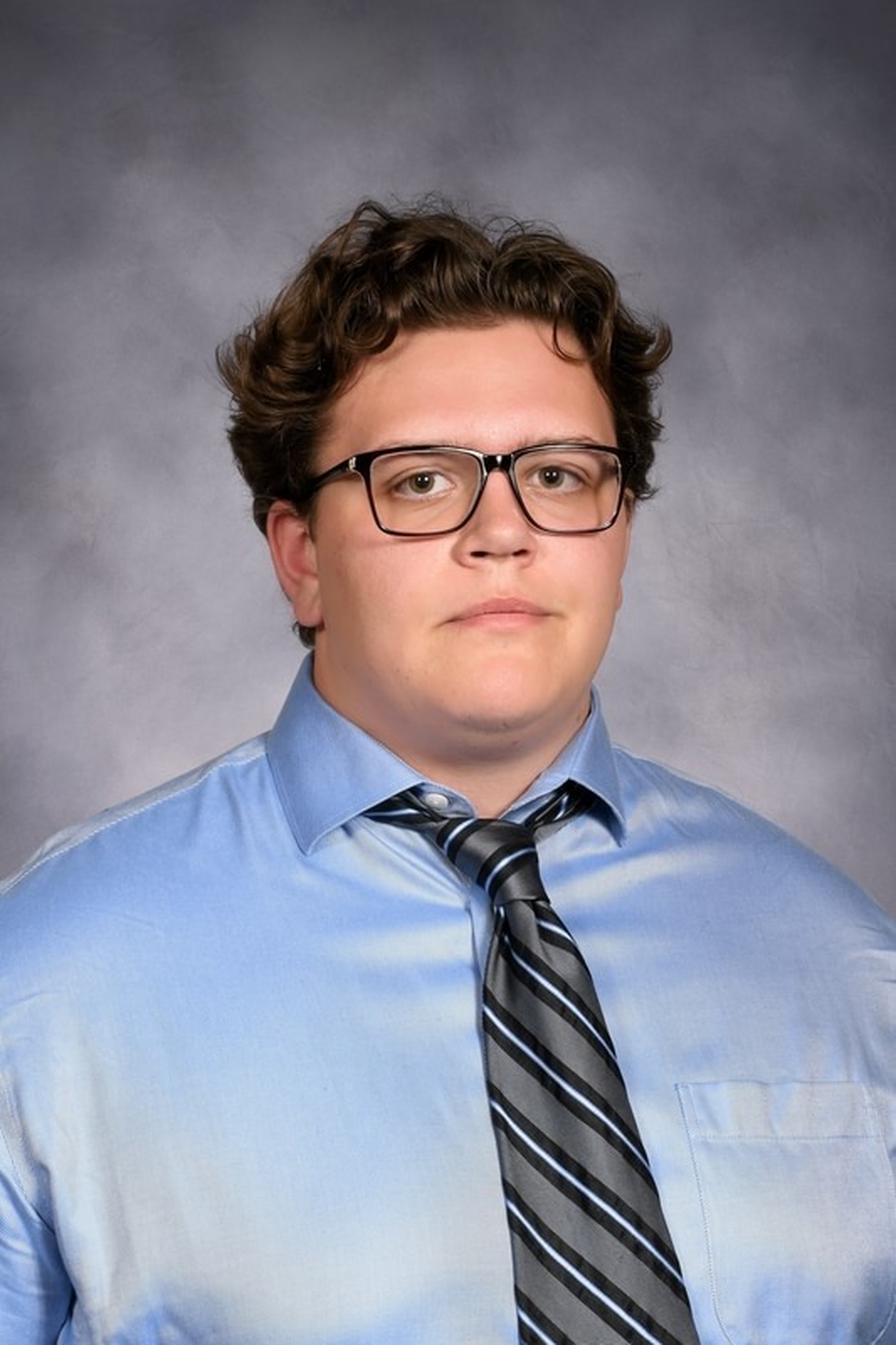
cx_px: 448
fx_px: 2913
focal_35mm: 78
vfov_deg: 26.0
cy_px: 672
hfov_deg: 17.5
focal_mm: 52
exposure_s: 1/200
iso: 200
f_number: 13
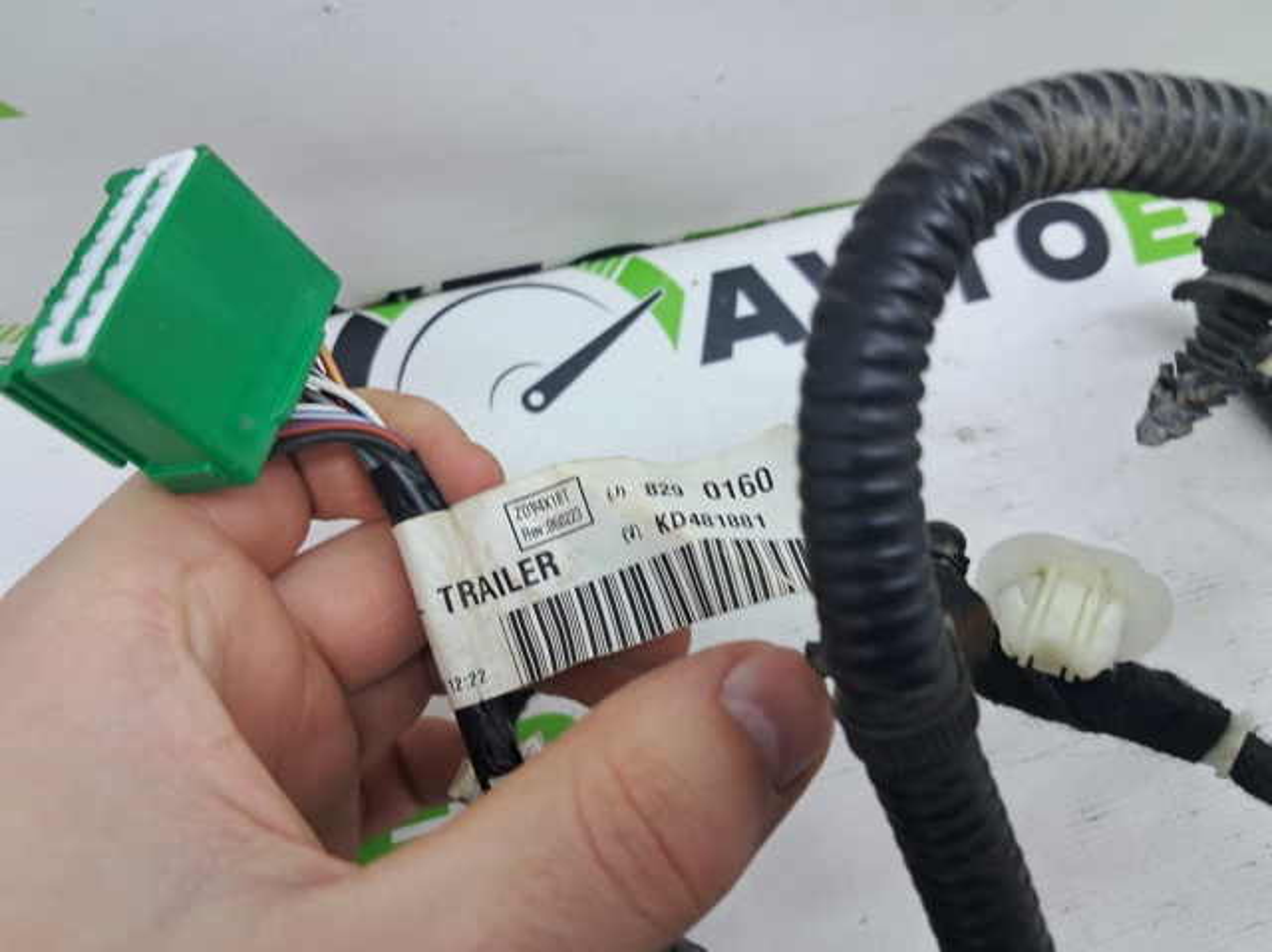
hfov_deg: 65.4
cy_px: 476
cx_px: 636
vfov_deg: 51.3
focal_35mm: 27
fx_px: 991
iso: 50
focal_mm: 4
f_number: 1.8
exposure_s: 1/50
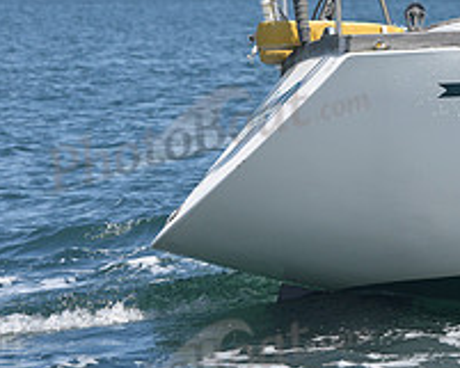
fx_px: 3868
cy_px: -17
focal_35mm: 284
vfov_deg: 5.4
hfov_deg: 6.8
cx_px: 490
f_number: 7.1
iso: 320
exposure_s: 1/800
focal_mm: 105
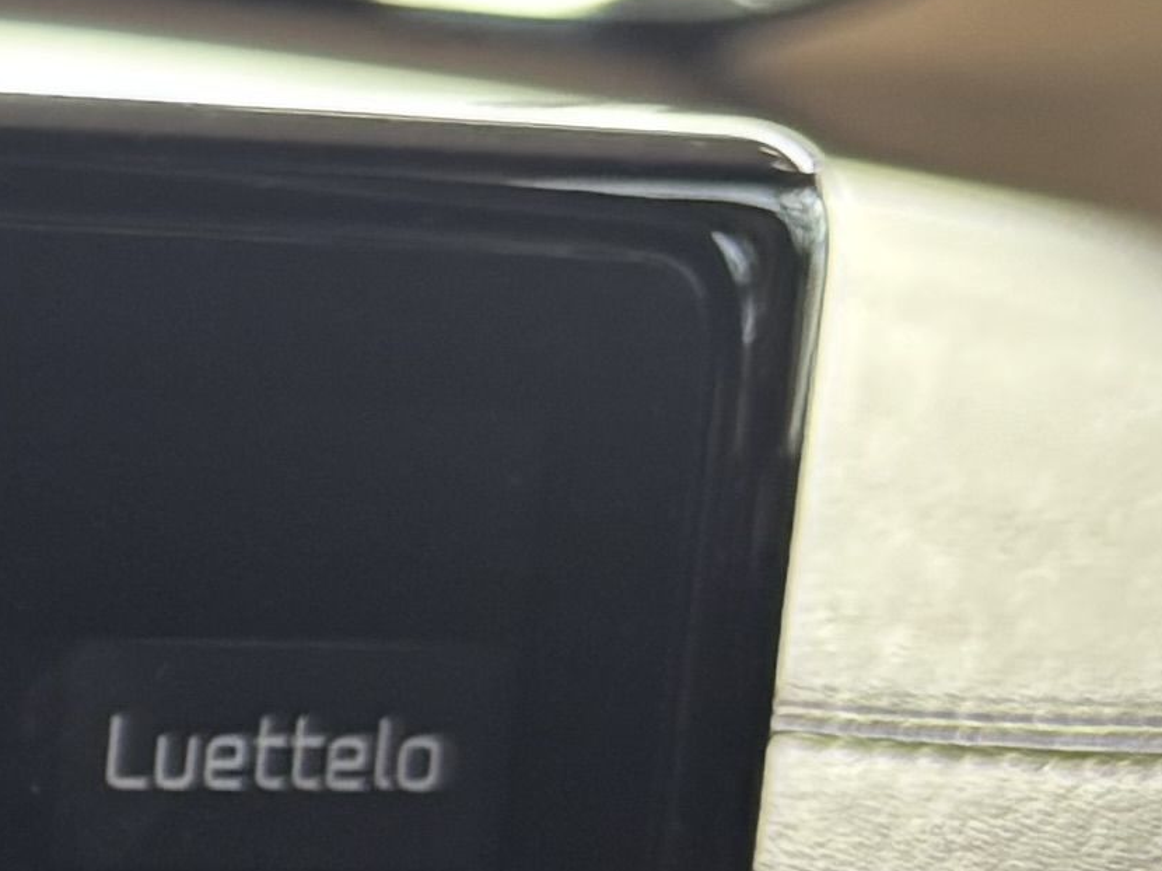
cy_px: 968
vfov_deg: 8.2
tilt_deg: -13.9
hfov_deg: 9.4
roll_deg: -4.4
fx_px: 6007
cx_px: -1987
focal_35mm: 179
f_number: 1.6
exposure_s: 1/57
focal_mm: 5.96
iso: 200
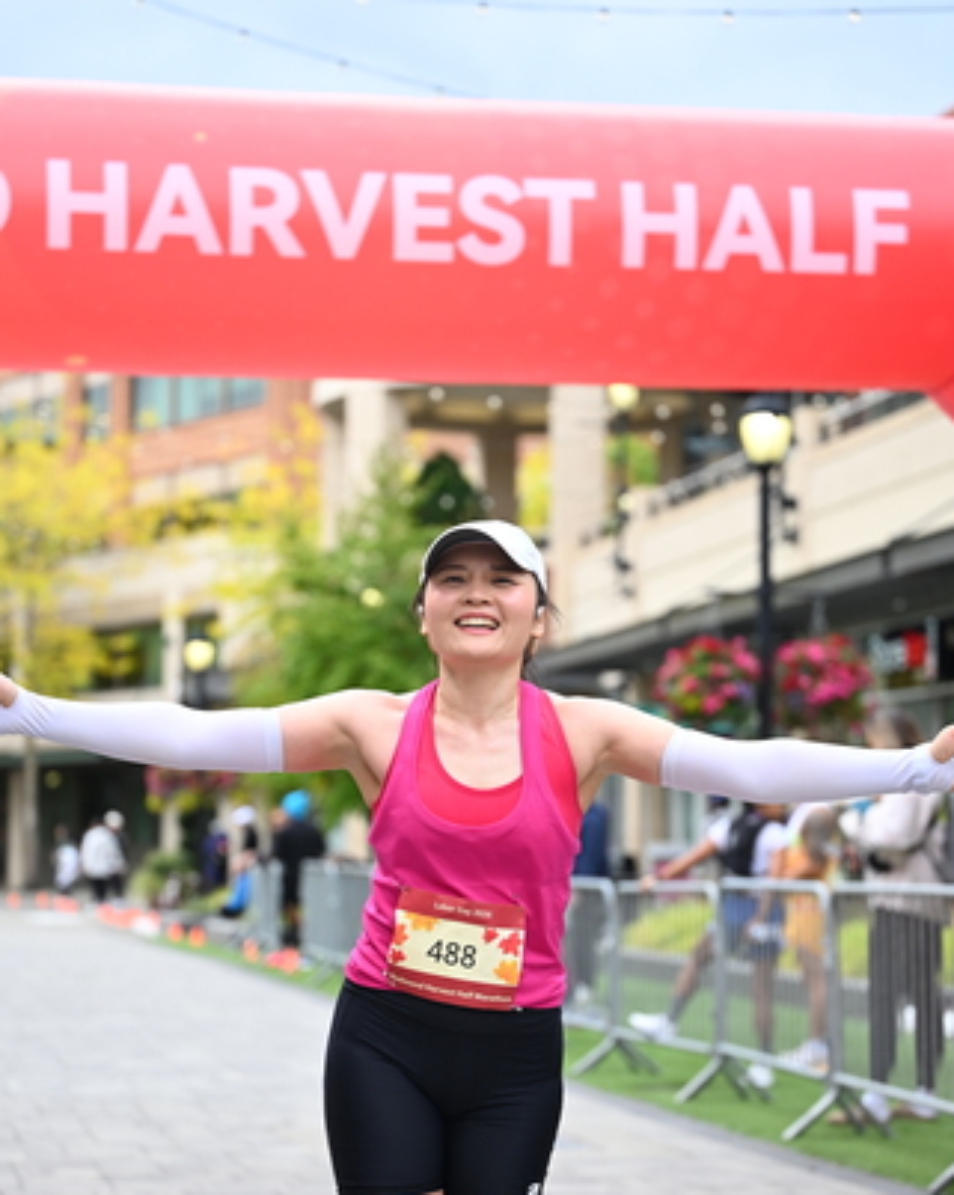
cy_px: 725
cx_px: 504
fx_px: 3180
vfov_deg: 21.2
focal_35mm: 90
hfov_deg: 17.1
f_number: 2.8
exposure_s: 1/2000
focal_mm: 70
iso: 640
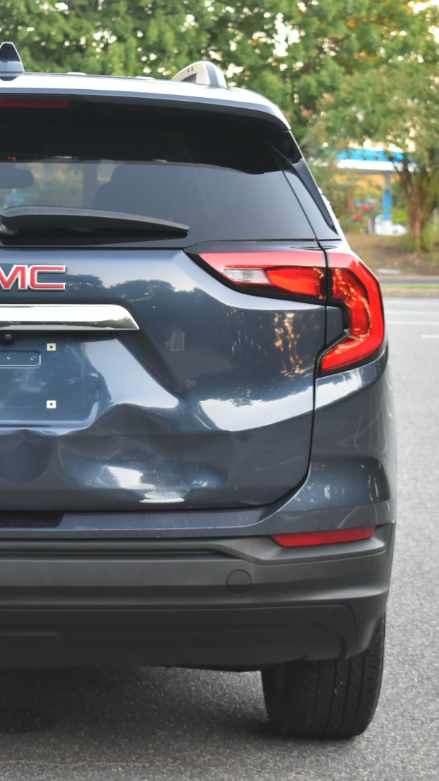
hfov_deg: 12.0
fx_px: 2070
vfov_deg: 21.4
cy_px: 390
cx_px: 4
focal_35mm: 100
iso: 1100
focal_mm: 42
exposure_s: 1/60
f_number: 5
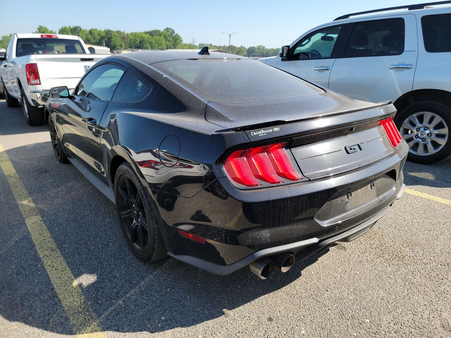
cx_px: 226
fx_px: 313
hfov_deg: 71.6
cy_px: 169
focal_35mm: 24
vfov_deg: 56.8
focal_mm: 6.7
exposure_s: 1/474
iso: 50
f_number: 1.8
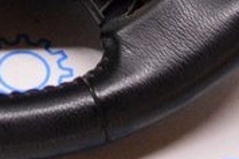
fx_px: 1259
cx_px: -83
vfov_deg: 6.7
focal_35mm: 190
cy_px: -263
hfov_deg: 10.6
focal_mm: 22
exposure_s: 1/320
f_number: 4.5
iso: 3200
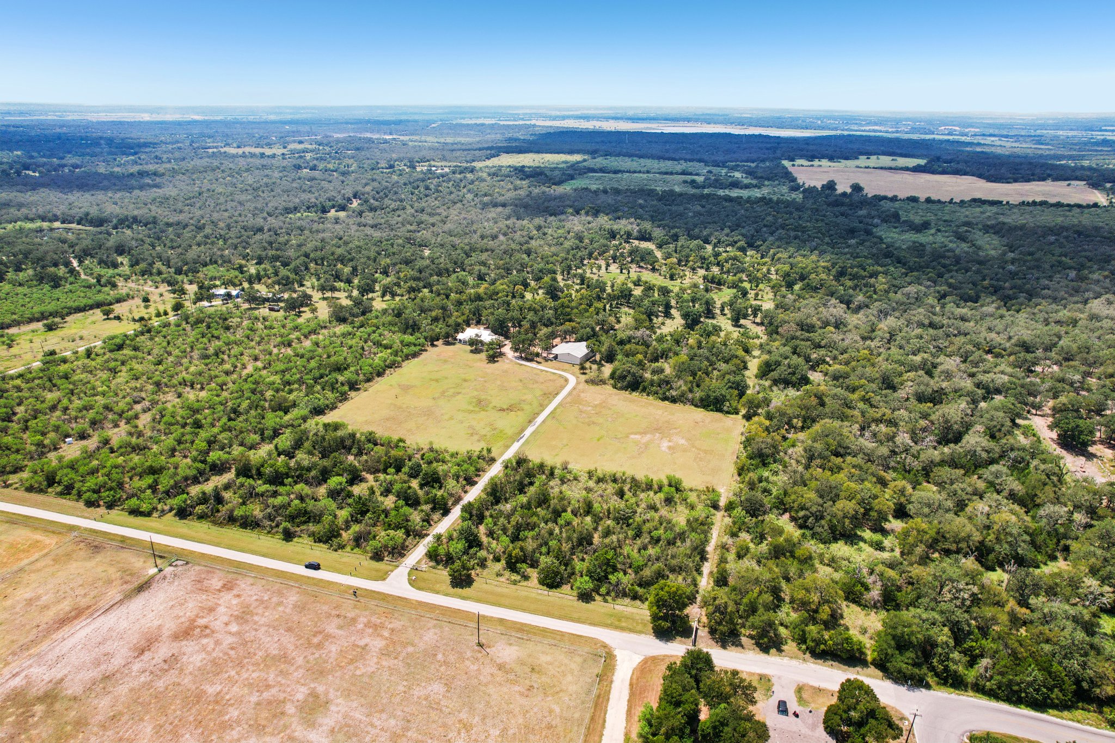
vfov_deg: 57.2
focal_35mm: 22
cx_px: 558
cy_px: 372
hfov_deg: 78.6
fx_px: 681
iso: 160
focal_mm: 8.38
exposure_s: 1/2500
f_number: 2.8
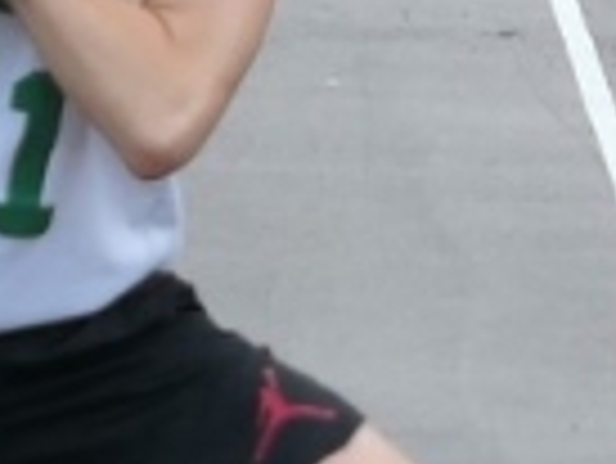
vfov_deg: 2.1
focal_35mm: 699
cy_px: 36
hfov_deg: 2.8
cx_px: 175
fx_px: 12450
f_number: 2.8
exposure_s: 1/125
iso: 320
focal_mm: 26.4
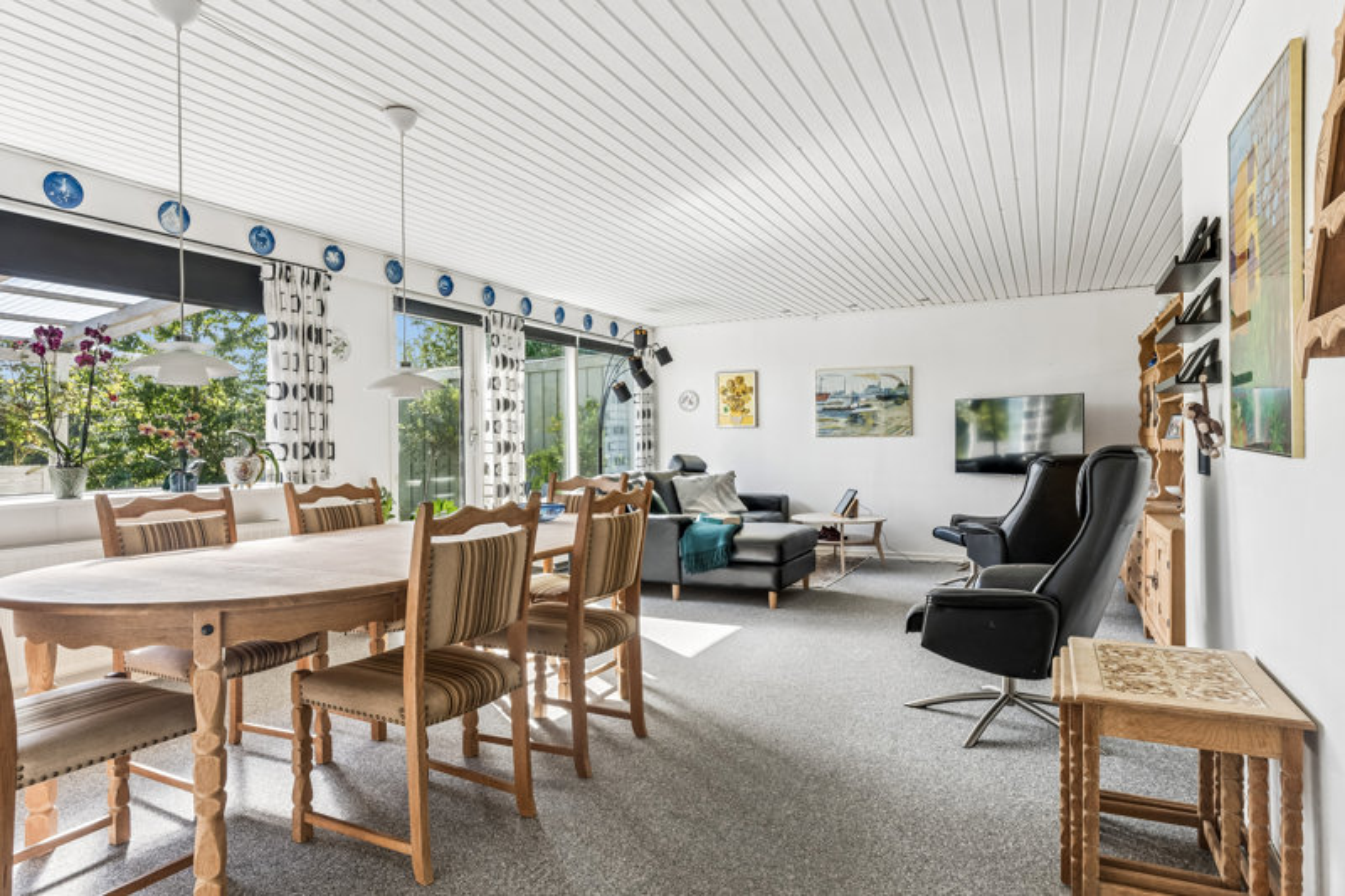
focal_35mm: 22
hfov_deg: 77.3
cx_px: 672
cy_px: 448
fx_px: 840
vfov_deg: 56.1
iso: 200
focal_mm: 15
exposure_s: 1/20
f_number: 8
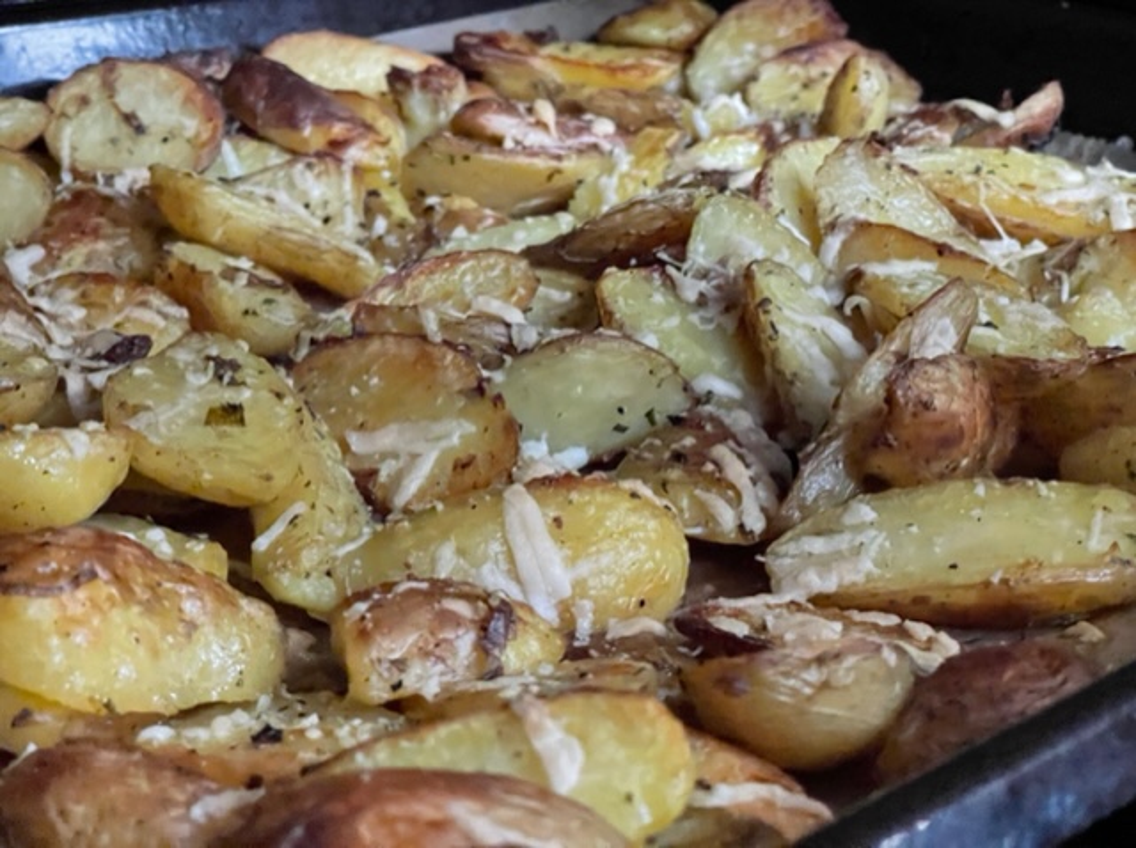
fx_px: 2097
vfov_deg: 22.9
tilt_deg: -23.1
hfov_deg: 30.3
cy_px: 424
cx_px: 568
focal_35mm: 64
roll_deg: -1.2
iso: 1250
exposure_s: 1/34
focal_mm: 7.5
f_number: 2.2
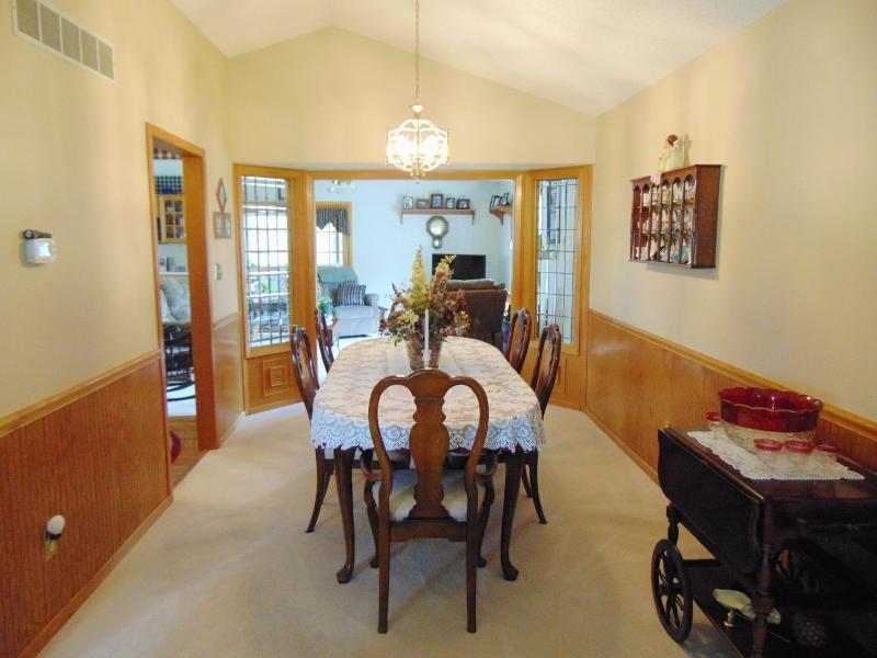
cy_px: 329
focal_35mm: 25
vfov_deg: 54.9
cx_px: 438
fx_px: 633
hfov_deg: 69.4
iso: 400
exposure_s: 1/25
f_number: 3
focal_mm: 4.5
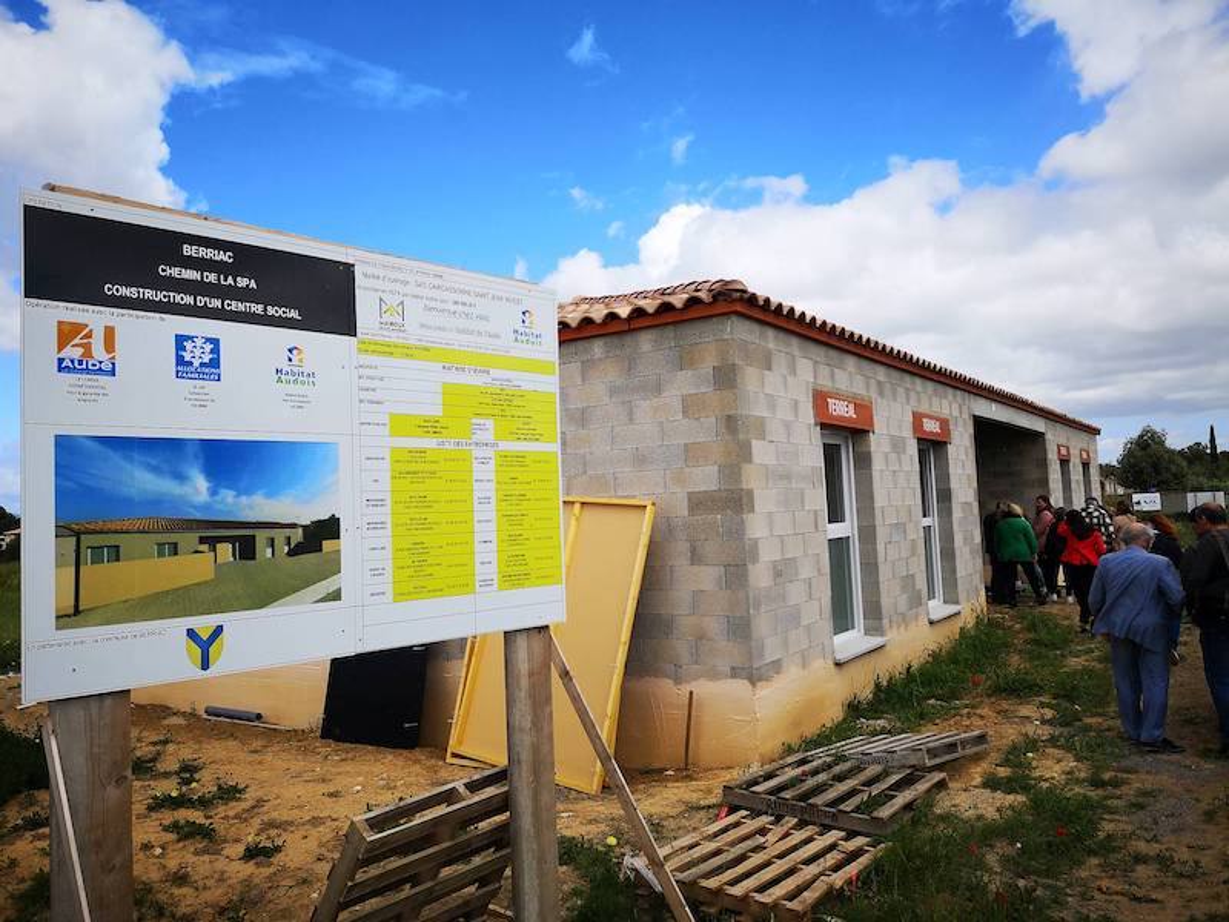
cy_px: 461
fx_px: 959
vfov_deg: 51.4
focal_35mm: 27
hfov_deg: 65.3
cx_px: 614
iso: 50
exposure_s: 1/2398
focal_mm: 3.95
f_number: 1.8
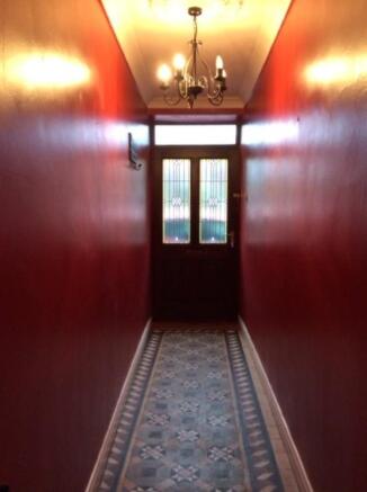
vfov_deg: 56.9
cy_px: 246
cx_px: 184
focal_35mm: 32
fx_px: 454
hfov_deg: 44.0
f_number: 2.4
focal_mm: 3.3
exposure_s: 1/25
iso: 100
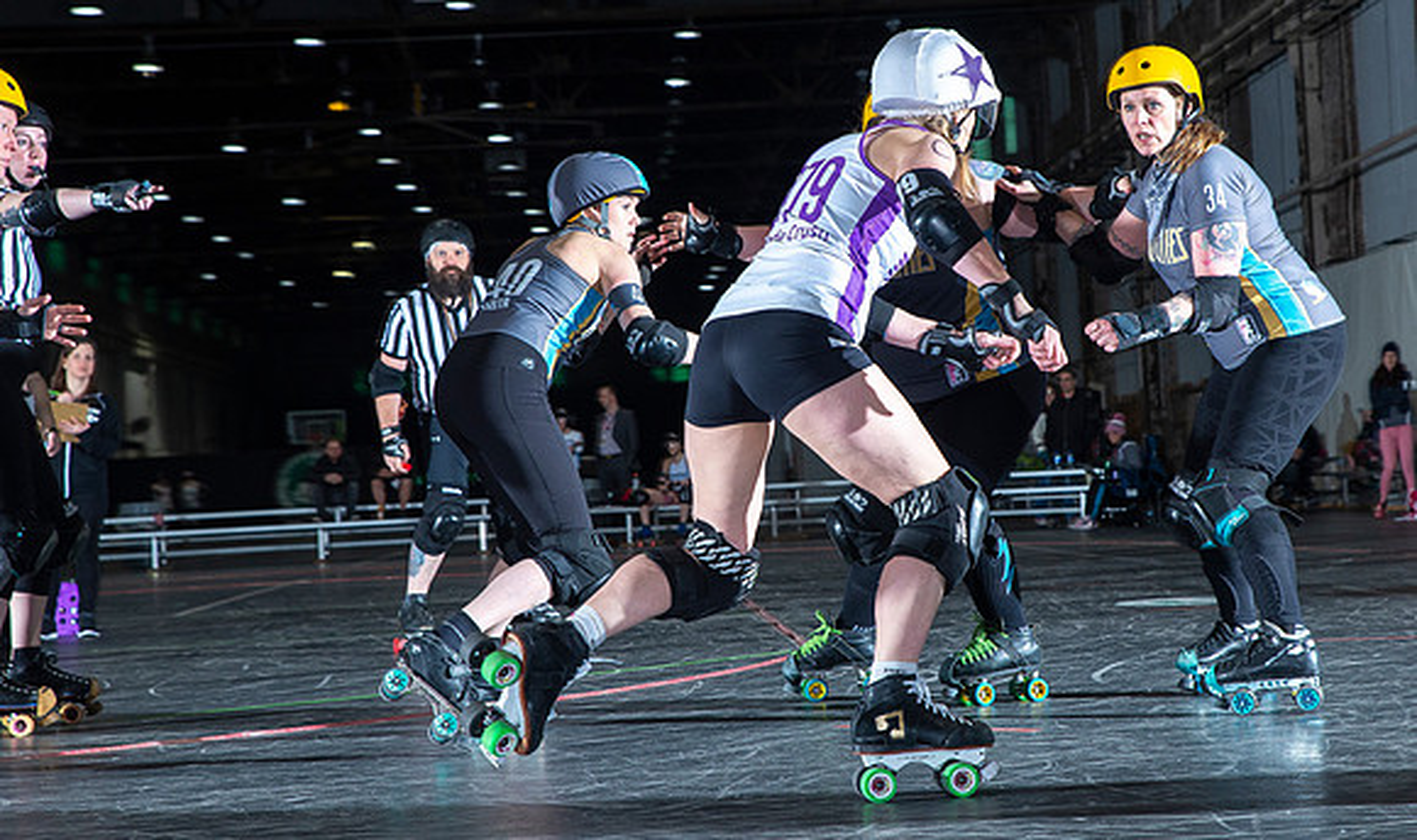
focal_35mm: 84
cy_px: 396
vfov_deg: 14.9
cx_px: 825
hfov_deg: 24.9
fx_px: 3207
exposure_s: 1/160
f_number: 8
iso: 800
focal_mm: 70
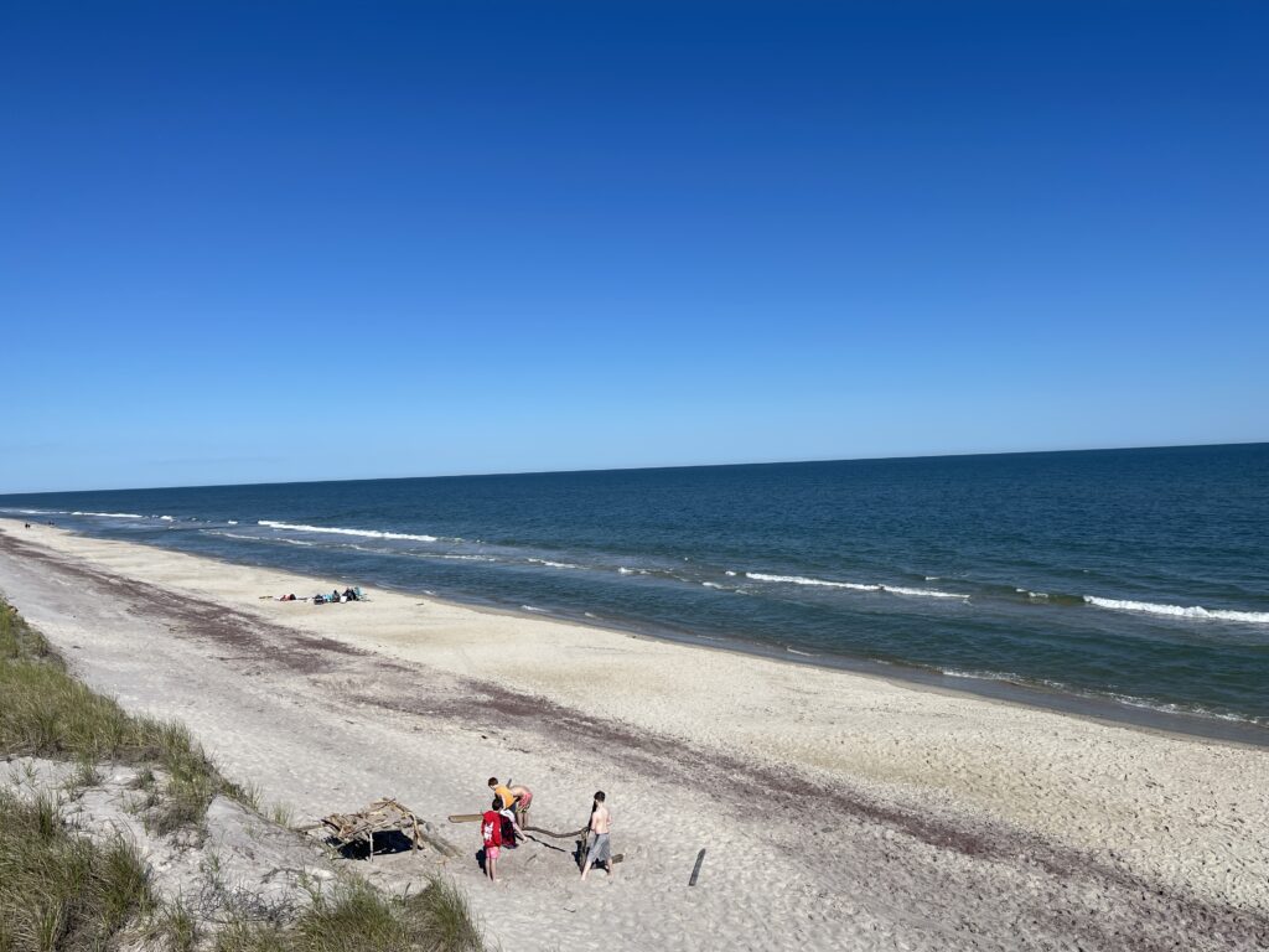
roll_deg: +1.6
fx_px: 916
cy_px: 476
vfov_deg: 54.9
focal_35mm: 25
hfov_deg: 69.4
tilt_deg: -1.4
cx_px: 634
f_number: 1.6
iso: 32
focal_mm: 5.1
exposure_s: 1/7407
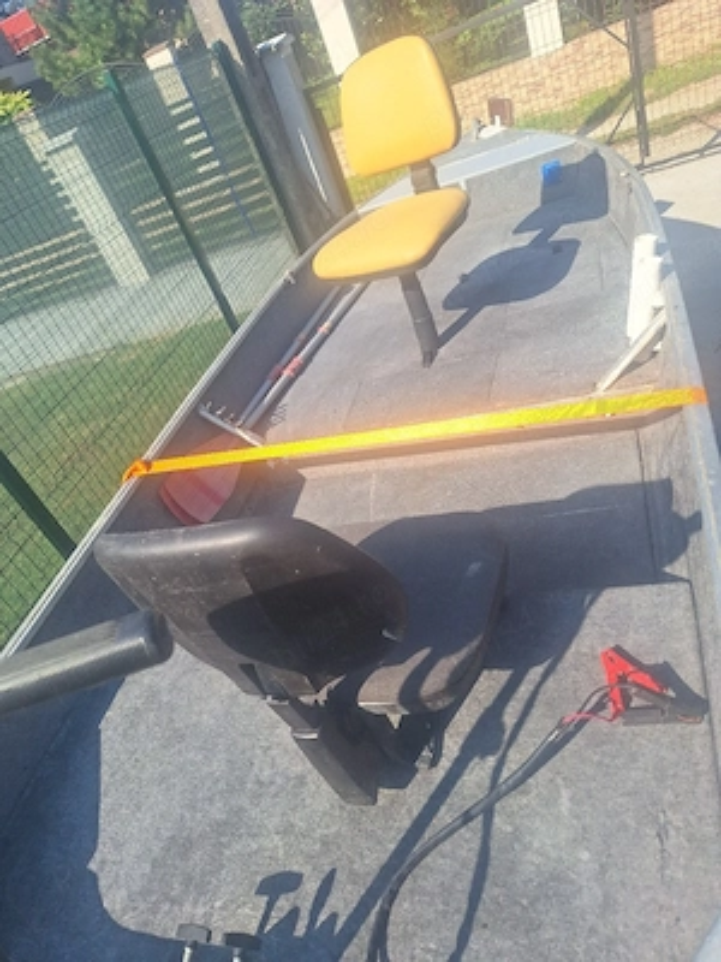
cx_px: 360
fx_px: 639
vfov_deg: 73.9
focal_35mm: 23
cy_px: 481
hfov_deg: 58.9
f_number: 1.8
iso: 40
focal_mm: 5.54
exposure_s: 1/2500
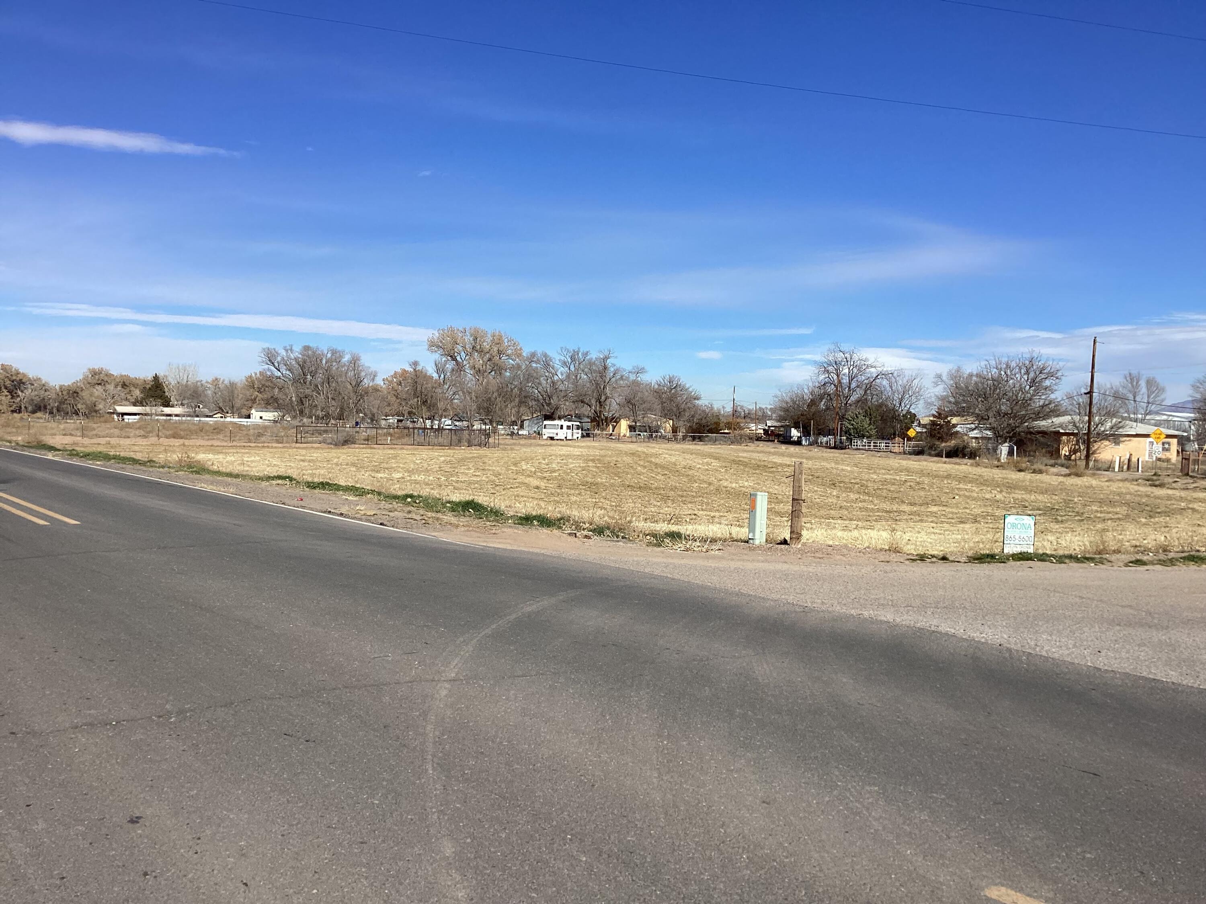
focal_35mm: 31
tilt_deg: -1.3
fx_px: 1080
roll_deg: -1.4
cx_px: 603
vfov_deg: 45.4
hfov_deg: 58.4
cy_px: 452
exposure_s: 1/2262
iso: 25
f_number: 2.4
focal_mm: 3.3
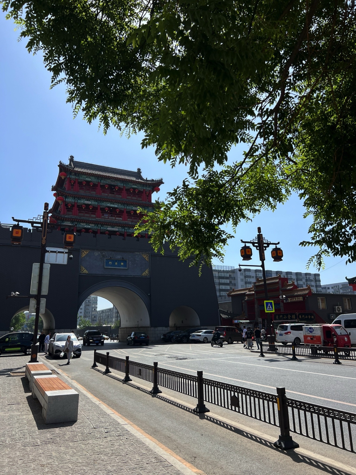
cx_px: 178
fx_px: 357
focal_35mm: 26
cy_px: 238
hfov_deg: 53.1
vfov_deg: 67.3
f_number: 1.5
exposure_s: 1/5882
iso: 50
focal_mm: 5.7
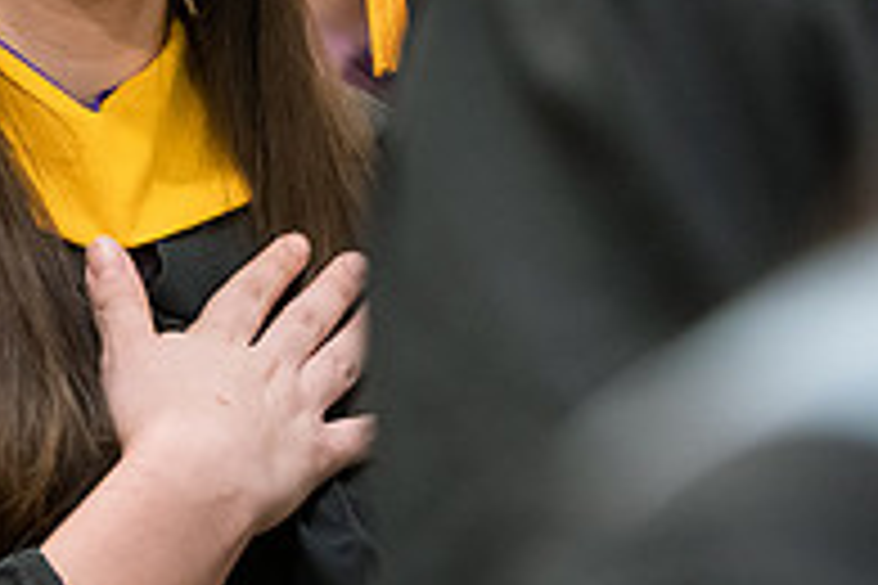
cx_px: 117
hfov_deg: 5.3
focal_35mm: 386
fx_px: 9413
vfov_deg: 3.6
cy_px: -20
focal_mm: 130
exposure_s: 1/200
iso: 3200
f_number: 3.2
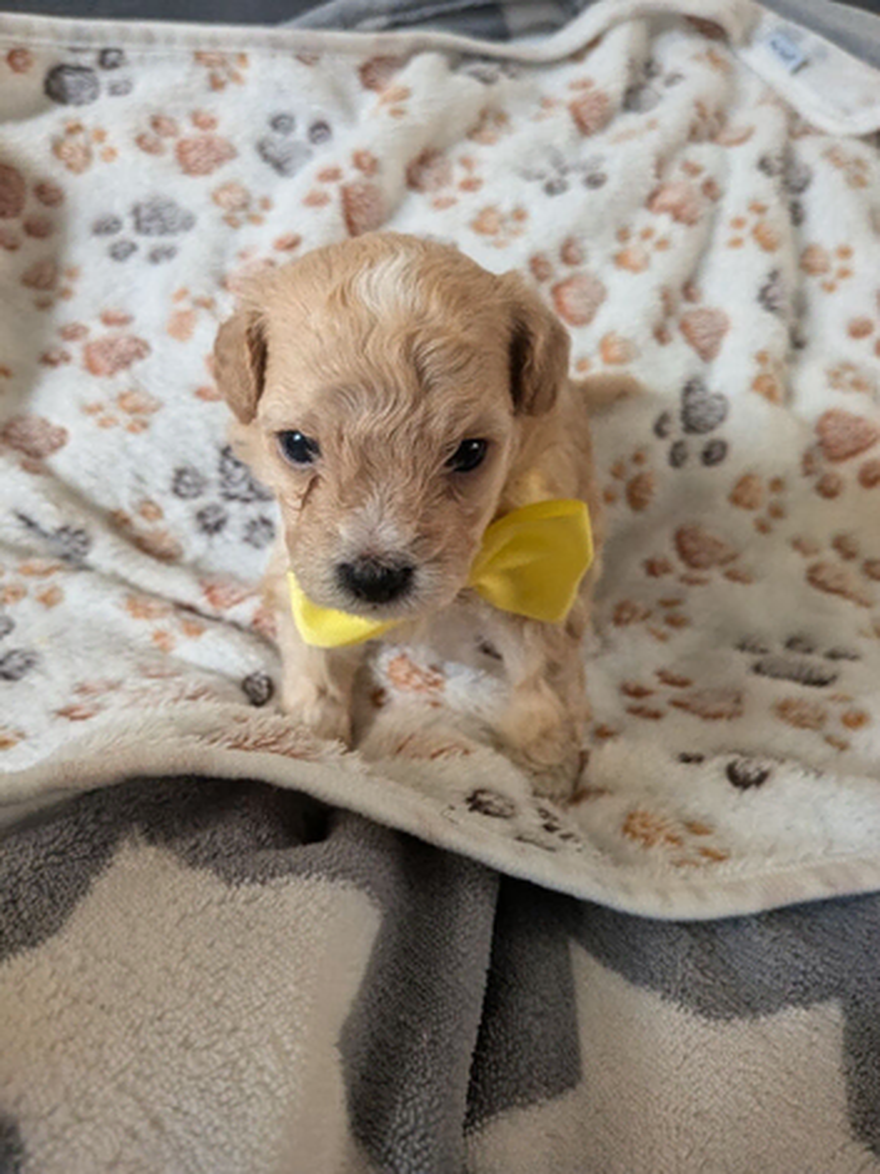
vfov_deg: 71.6
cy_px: 587
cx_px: 440
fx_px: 814
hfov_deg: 56.8
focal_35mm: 24
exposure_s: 1/100
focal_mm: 4.53
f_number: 1.7
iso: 496
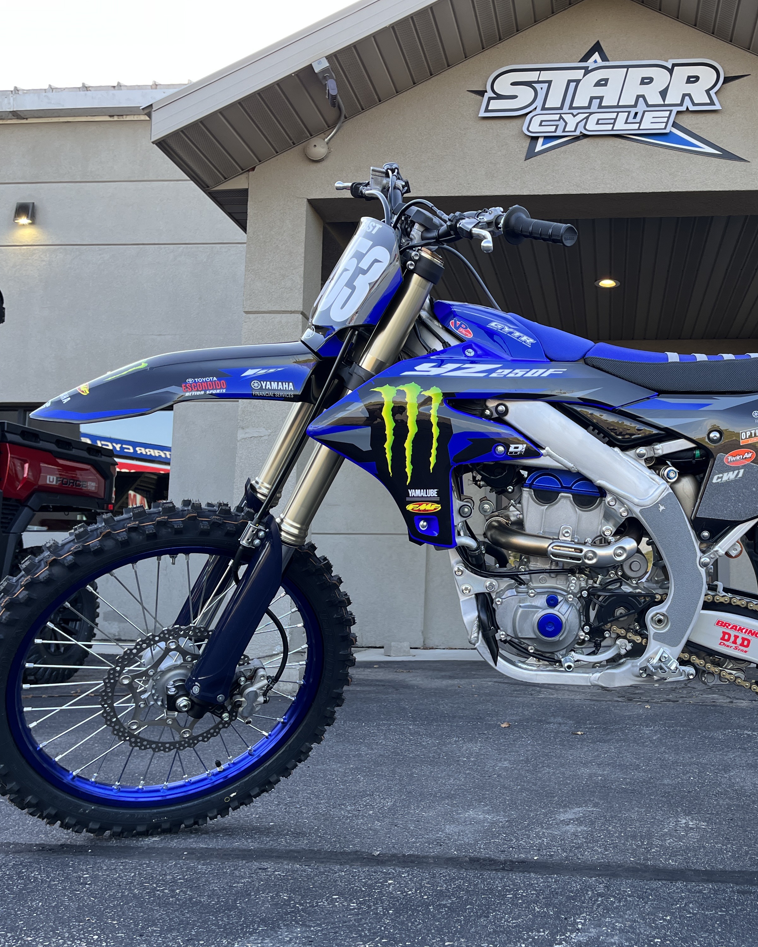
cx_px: 529
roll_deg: -1.0
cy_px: 474
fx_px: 953
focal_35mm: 34
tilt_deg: +6.5
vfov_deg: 52.8
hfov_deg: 42.5
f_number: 1.6
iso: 50
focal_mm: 5.1
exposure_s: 1/324
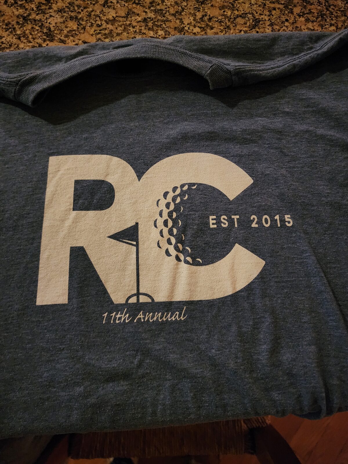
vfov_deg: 73.9
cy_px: 232
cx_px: 174
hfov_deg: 58.9
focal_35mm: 23
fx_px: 308
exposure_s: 1/24
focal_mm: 6.4
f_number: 1.8
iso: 1000
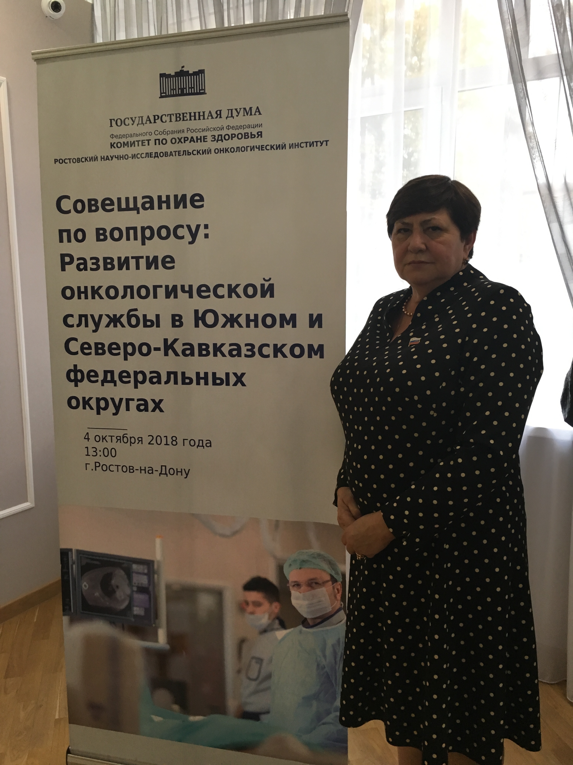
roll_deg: -0.2
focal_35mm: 29
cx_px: 286
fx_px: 640
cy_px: 382
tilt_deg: -8.8
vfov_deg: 61.7
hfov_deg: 48.2
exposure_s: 1/33
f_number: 2.2
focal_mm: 4.15
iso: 125
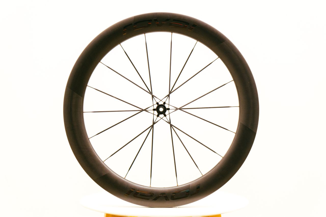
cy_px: 108
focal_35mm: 53
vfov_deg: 25.5
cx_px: 163
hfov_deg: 37.5
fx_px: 480
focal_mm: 53
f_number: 7.1
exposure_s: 1/125
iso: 1250
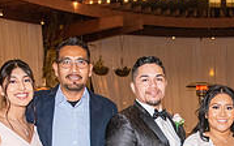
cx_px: 178
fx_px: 568
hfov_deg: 23.0
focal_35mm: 89
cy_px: 204
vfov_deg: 14.0
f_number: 4
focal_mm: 27
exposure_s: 1/160
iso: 1600
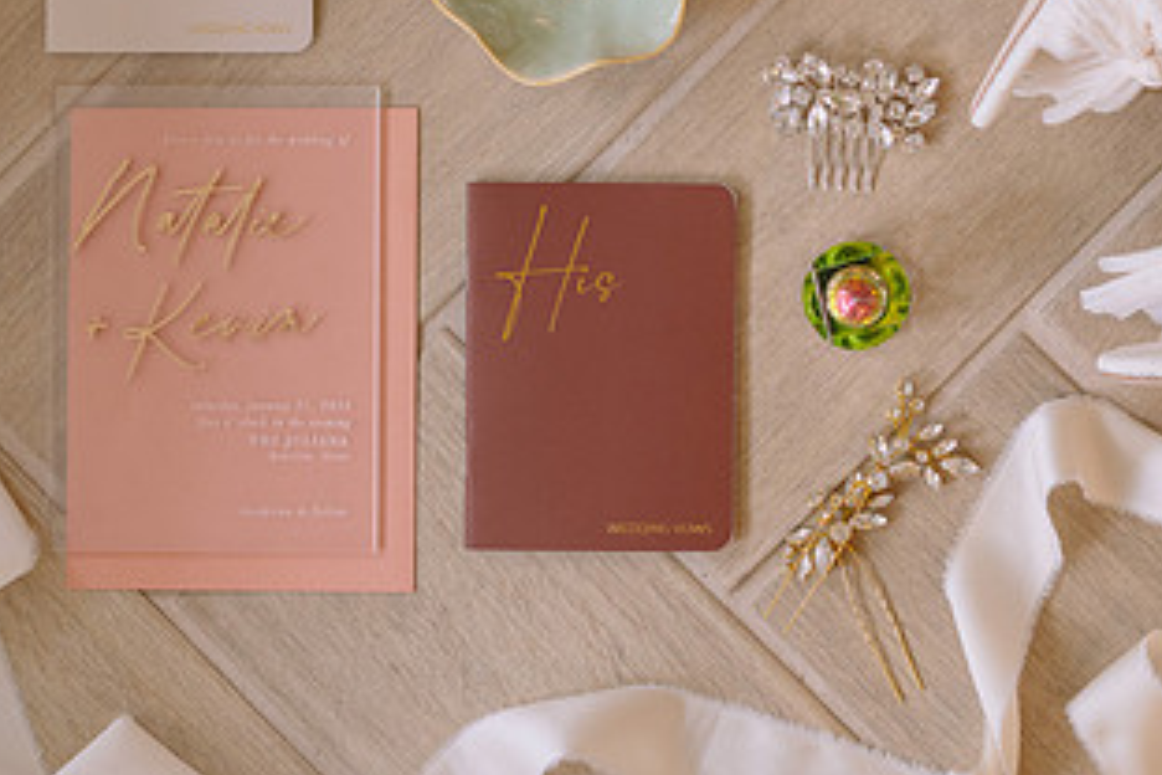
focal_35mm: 94
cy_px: 99
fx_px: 3034
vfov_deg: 14.4
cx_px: 842
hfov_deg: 21.5
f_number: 2.8
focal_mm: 50
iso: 1600
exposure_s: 1/250
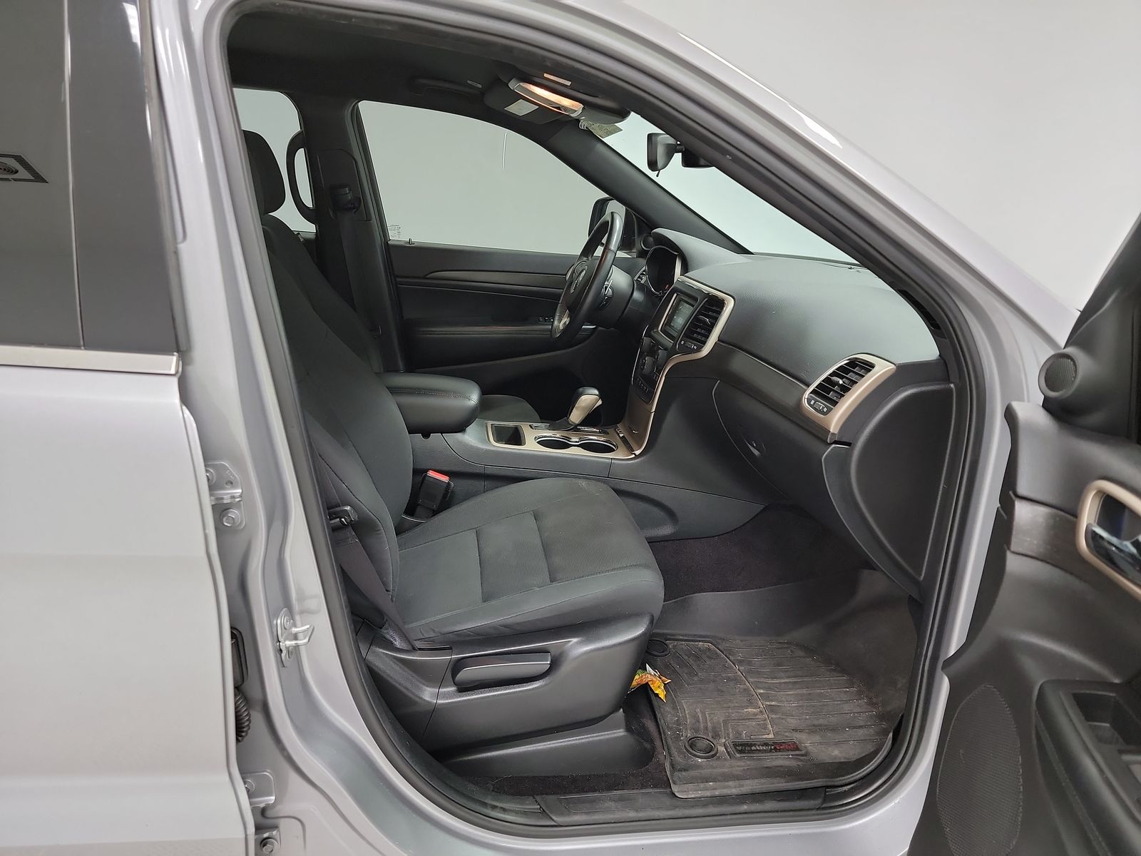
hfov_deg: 71.6
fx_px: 791
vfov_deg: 56.8
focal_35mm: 24
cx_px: 570
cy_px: 428
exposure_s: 1/59
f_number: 1.8
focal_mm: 6.7
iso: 243
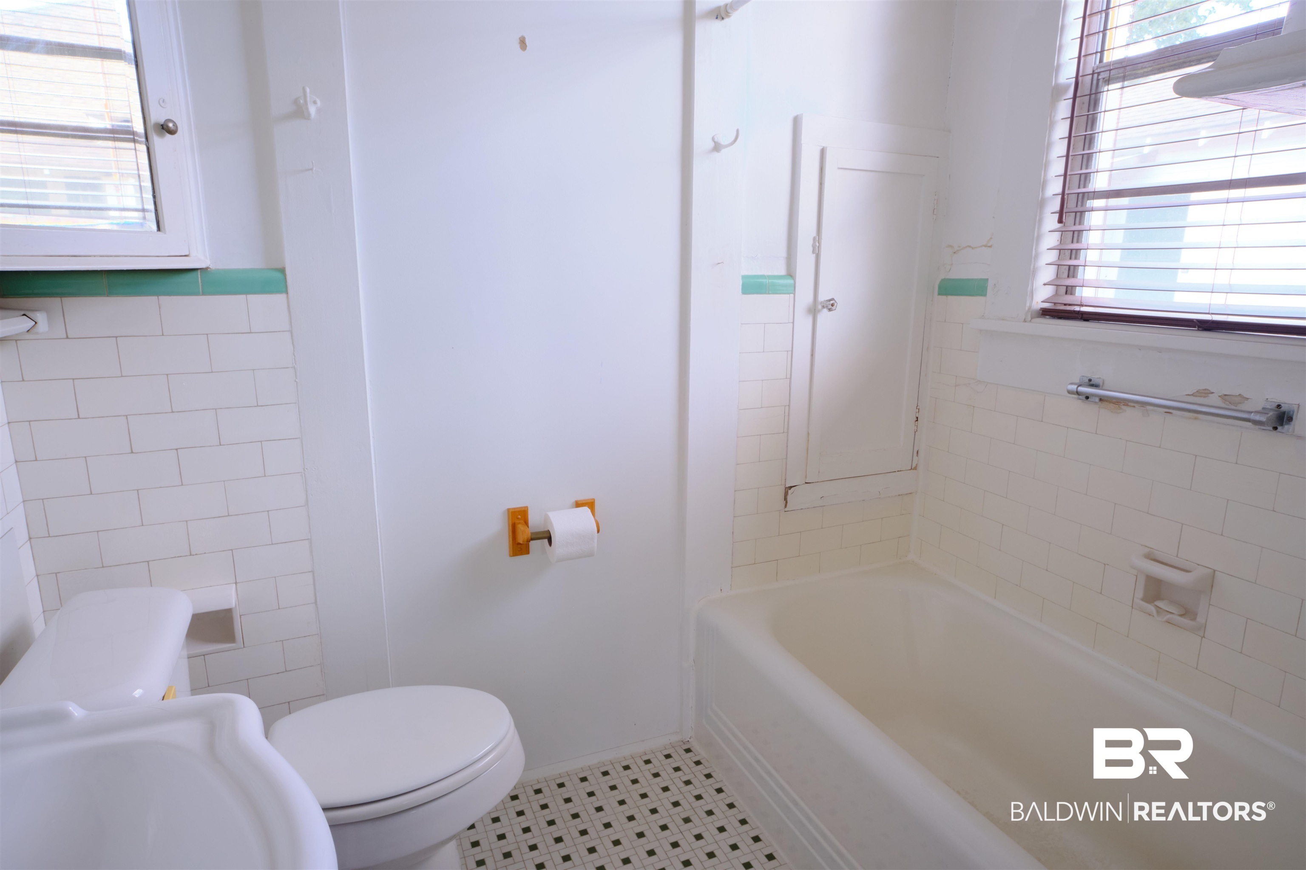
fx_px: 725
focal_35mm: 20
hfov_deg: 84.0
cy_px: 435
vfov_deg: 61.9
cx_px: 653
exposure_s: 1/8
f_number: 8
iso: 400
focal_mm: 13
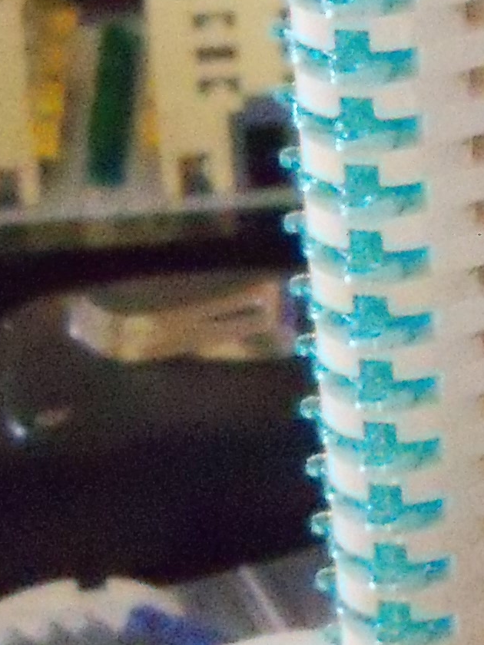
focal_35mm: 152
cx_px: 678
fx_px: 2834
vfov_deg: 13.0
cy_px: 419
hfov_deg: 9.5
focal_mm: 6.2
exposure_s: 1/30
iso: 1250
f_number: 3.5
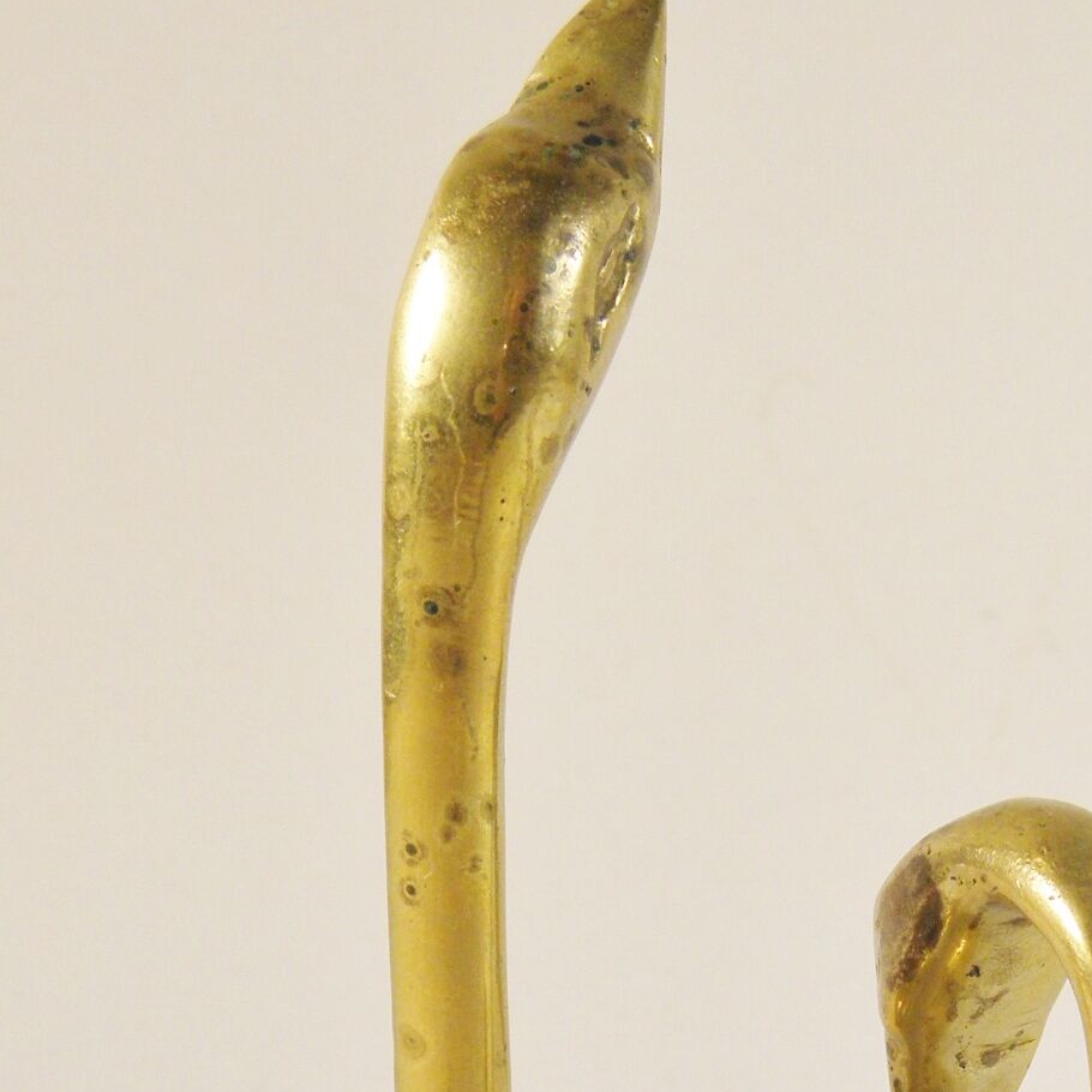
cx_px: 845
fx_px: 3640
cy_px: 1070
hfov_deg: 16.9
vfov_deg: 16.7
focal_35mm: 102
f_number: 3.8
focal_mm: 7.5
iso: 100
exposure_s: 1/80
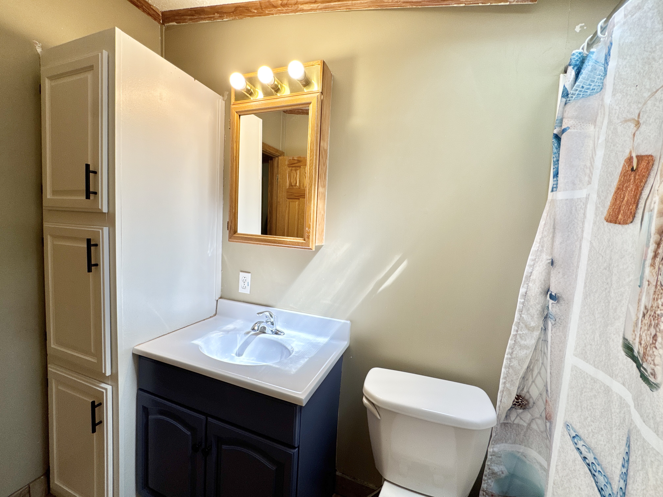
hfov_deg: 102.1
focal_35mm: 14
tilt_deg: -4.1
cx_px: 332
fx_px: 268
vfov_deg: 85.7
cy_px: 248
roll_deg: -3.1
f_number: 2.2
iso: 80
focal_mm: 2.22
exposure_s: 1/120
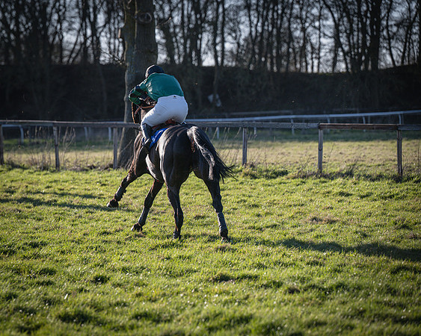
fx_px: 2219
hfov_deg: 10.8
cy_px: 166
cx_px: 176
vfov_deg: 8.7
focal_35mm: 178
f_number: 4
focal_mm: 150
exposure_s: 1/2500
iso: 200
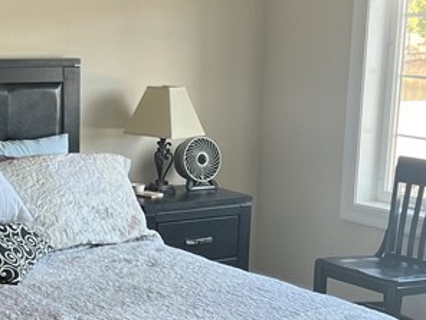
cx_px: 167
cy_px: 259
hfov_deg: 21.7
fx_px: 1108
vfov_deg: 16.3
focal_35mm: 90
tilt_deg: -14.6
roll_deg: -1.5
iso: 80
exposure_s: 1/121
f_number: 1.5
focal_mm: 5.7
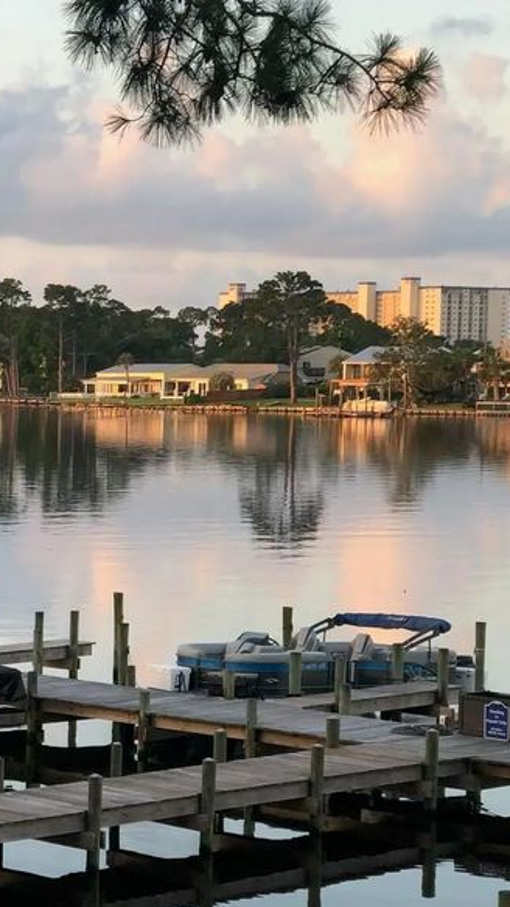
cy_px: 590
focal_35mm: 109
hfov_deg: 10.8
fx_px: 2620
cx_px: -196
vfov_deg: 19.6
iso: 32
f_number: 2.8
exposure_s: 1/121
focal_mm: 6.6
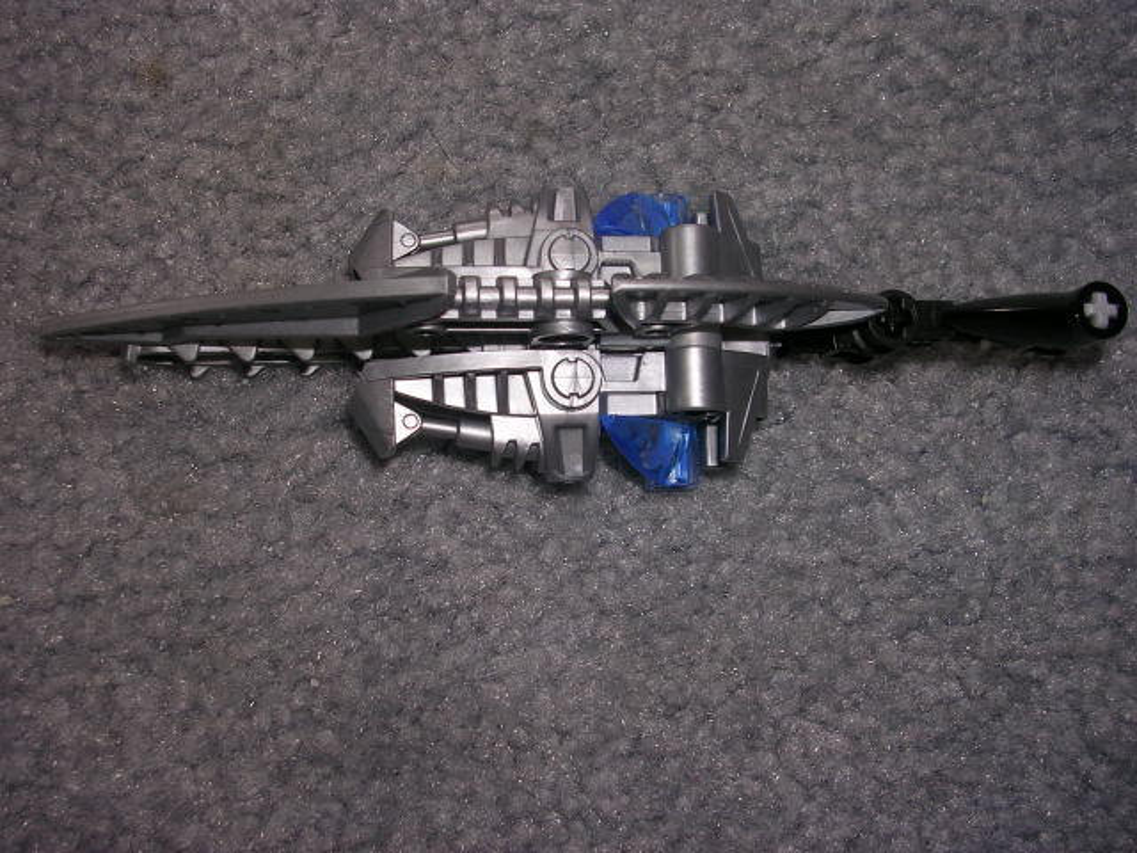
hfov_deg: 45.8
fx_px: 1347
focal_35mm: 41
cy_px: 426
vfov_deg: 35.1
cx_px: 568
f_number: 2.9
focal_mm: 6.2
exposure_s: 1/60.1
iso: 50
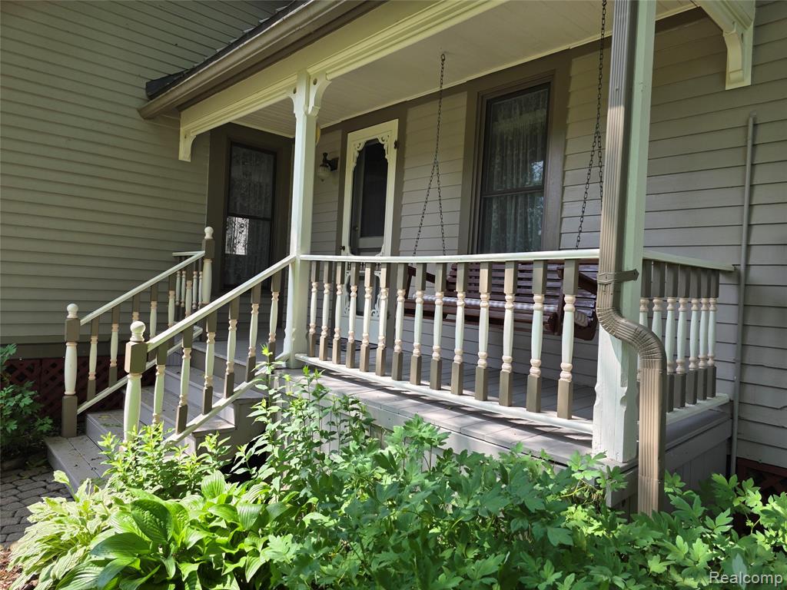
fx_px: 523
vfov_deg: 58.9
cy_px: 295
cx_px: 394
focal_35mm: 23
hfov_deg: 73.9
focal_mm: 6.3
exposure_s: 1/359
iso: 32
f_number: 1.7
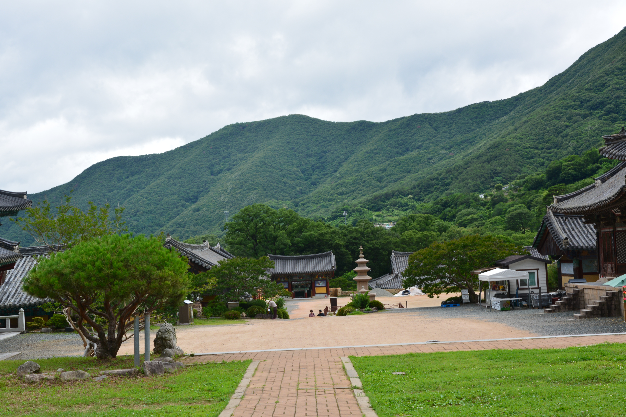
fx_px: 852
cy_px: 204
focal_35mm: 49
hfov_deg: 40.3
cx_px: 307
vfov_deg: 27.5
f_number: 7.1
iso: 200
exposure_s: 1/125
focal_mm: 32
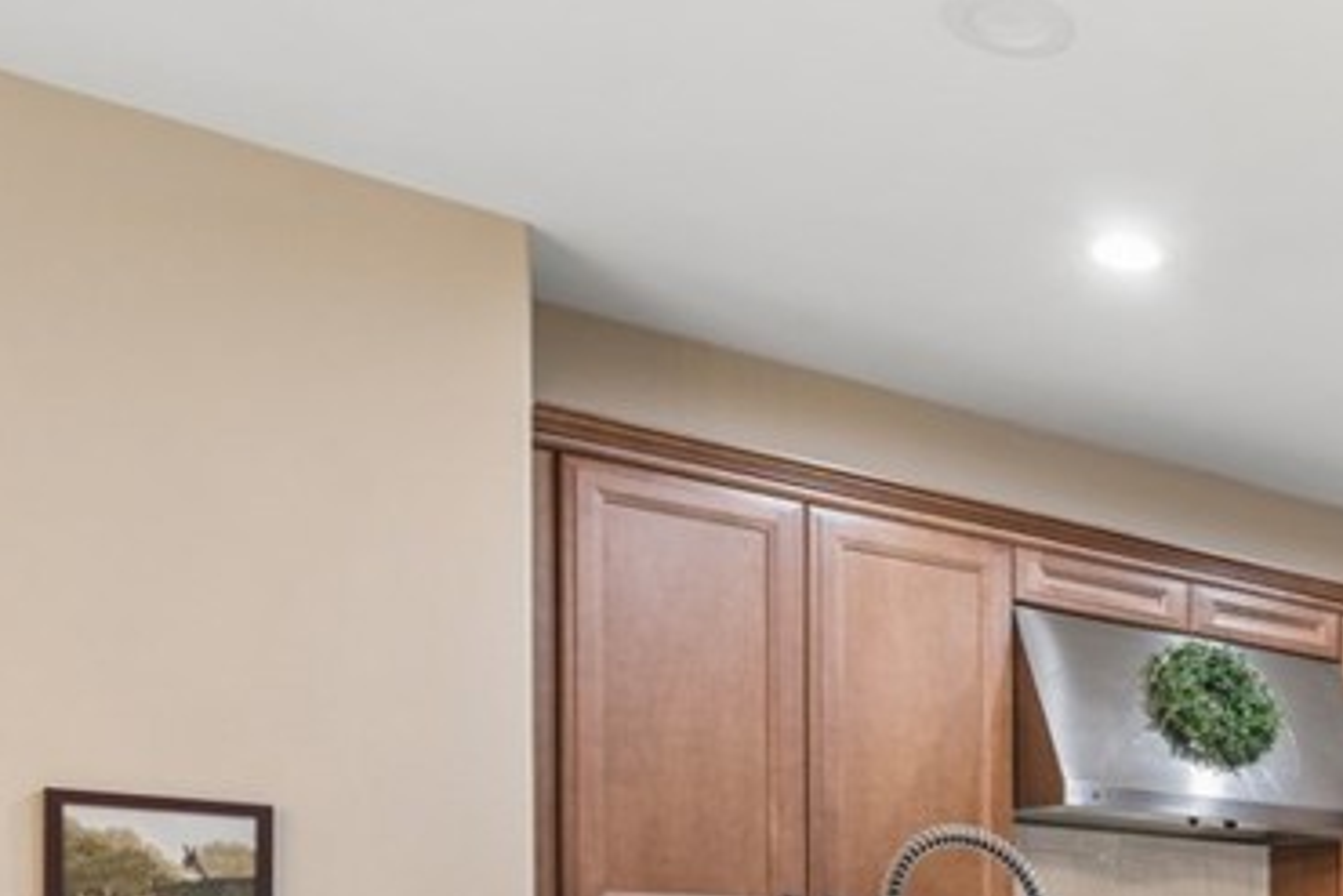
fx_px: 1754
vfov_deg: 25.8
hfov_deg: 34.2
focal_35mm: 47
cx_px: 1586
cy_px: 1057
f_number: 8
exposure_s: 1/10
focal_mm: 17
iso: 400
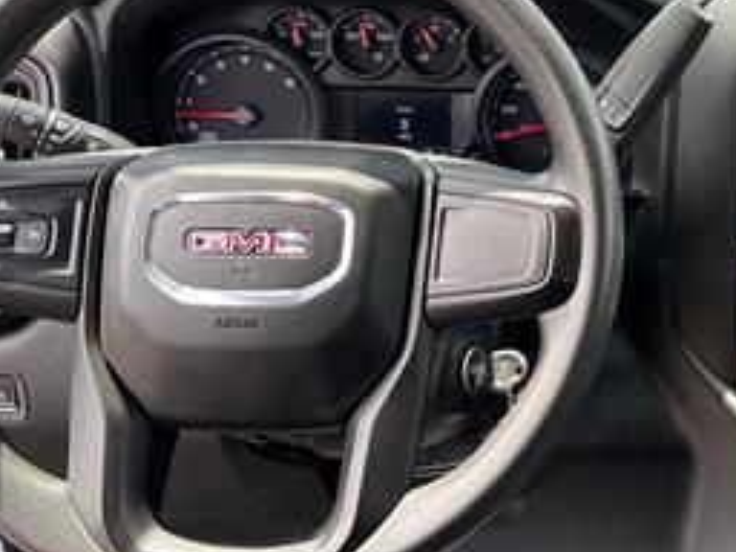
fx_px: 1276
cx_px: 773
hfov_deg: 29.5
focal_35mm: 60
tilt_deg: -18.5
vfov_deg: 24.1
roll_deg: -1.7
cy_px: 121
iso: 200
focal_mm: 6.76
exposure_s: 1/212
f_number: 1.78
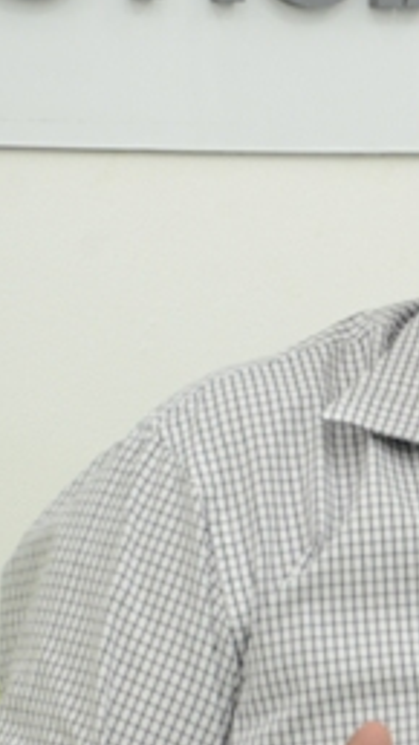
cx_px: 540
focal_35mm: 346
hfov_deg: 3.5
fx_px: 6840
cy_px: 426
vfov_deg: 6.2
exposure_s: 1/40
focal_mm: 105
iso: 1600
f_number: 5.6
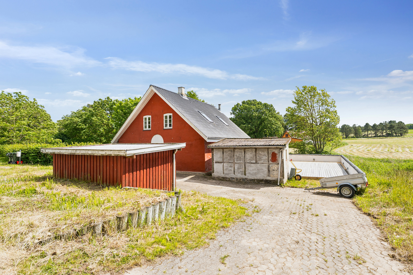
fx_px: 194
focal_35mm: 17
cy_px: 138
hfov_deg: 93.6
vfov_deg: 70.8
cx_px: 206
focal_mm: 16.9
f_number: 8
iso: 800
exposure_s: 1/1000
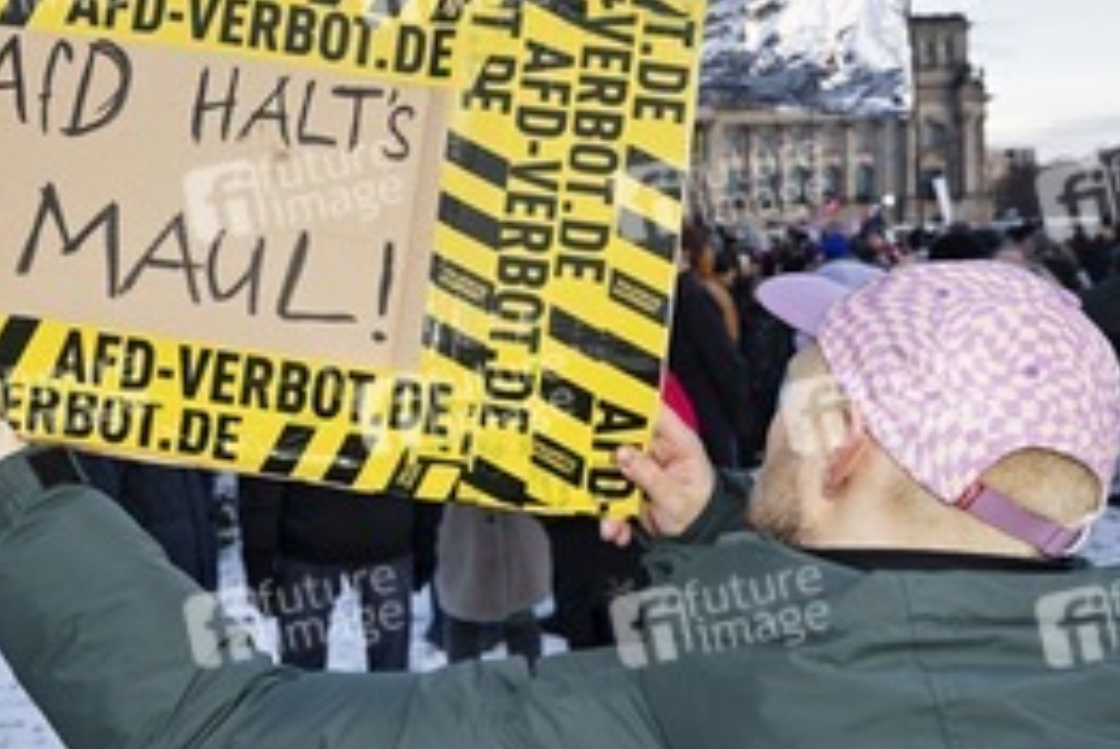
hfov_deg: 46.4
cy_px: 298
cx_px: 349
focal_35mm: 41
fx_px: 1277
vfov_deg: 32.6
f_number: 5
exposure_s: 1/125
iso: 250
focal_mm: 24
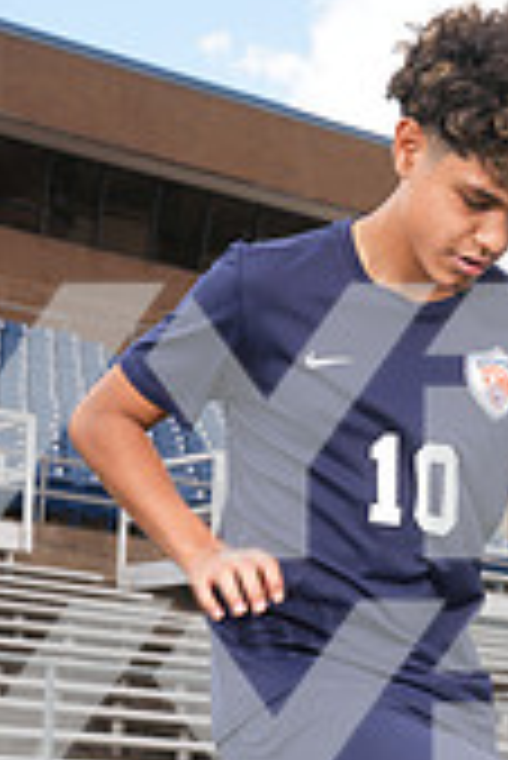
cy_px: 742
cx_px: 382
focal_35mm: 120
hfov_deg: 11.4
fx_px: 2535
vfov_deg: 16.7
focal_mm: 45
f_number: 6.3
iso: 100
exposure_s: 1/200
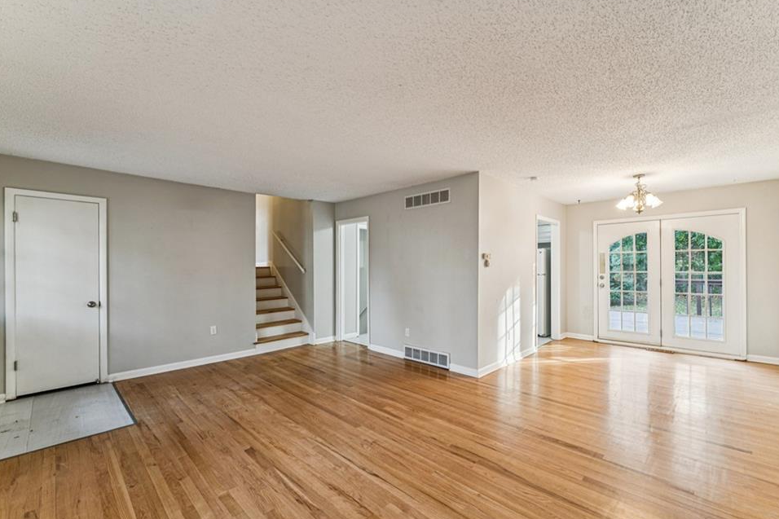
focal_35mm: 15
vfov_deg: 77.3
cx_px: 412
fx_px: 325
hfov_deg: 100.3
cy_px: 266
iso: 400
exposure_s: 1/2
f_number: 13
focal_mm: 14
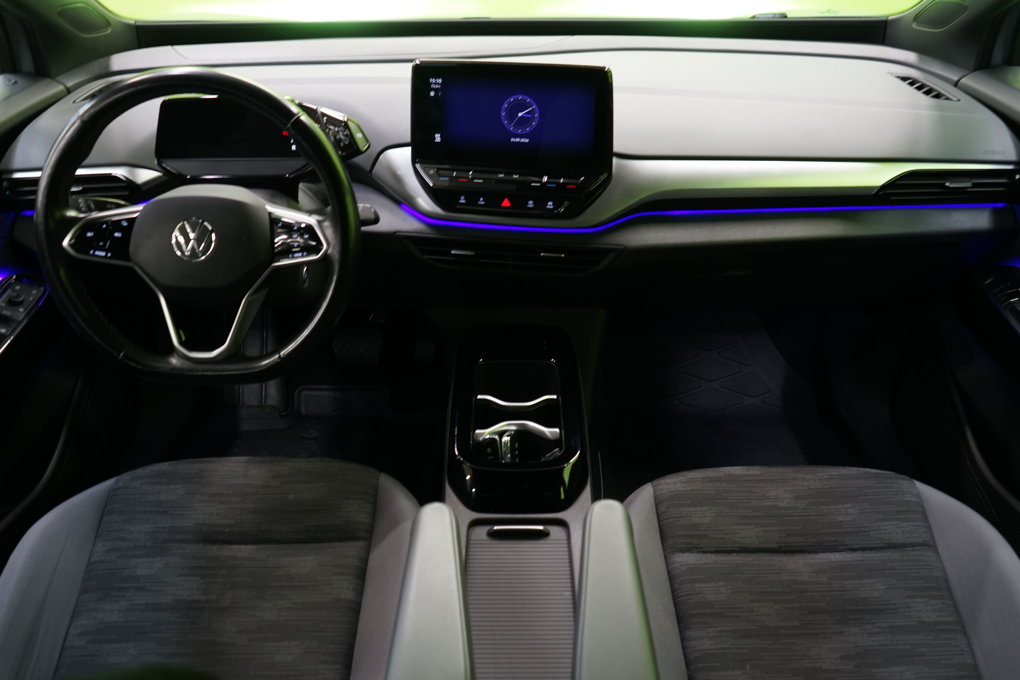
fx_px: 793
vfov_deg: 46.4
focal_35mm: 28
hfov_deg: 65.5
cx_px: 510
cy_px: 340
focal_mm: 28
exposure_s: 1/10
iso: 800
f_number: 4.5
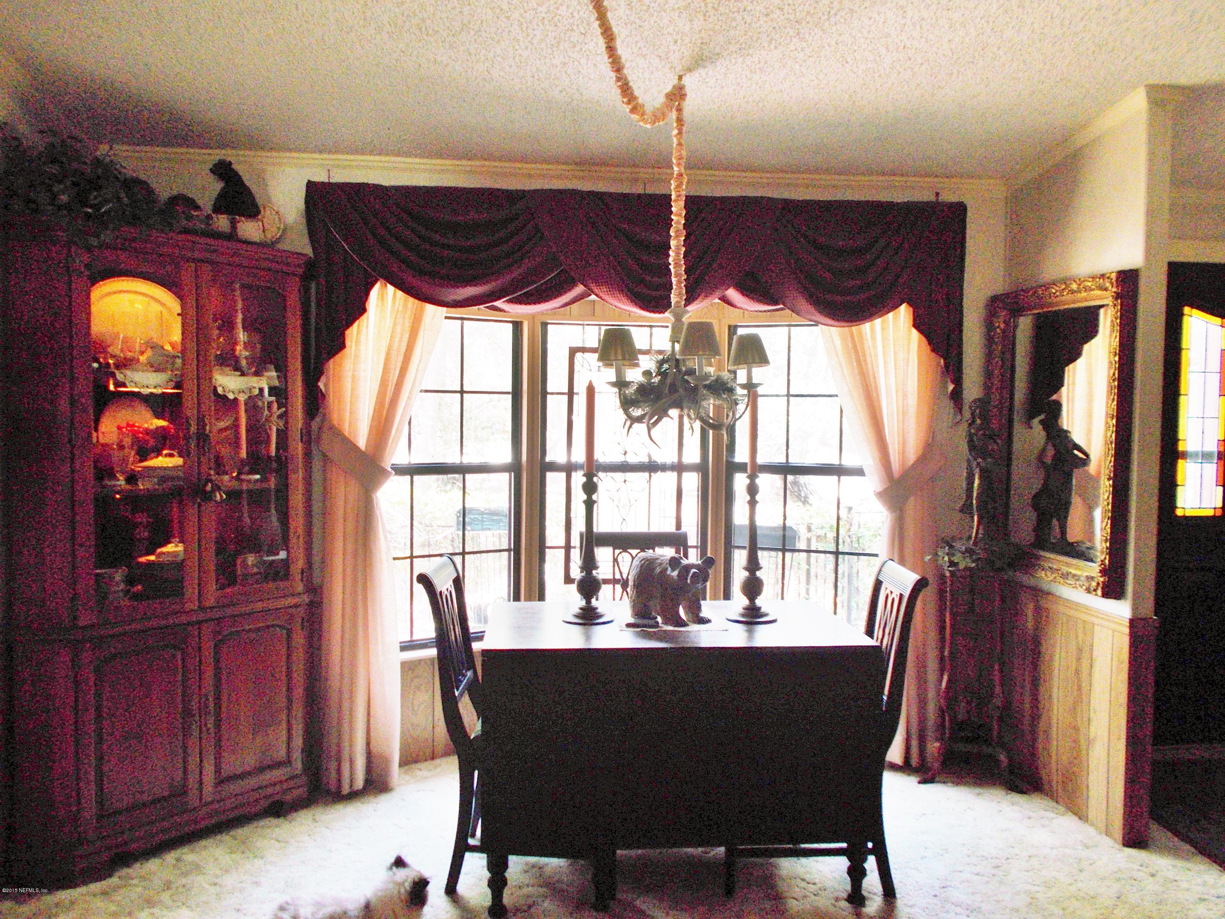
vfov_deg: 53.1
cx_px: 612
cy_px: 460
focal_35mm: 26
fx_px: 920
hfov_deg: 67.3
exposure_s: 1/25
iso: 100
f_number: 3.2
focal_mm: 4.6
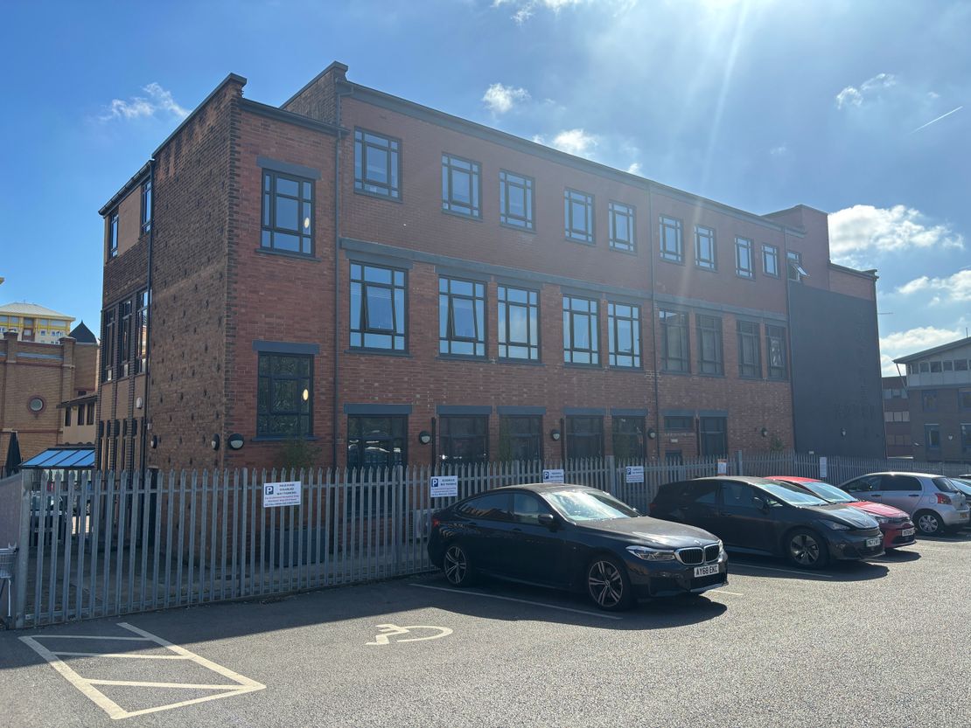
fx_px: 729
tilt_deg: +5.8
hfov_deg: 67.3
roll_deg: +0.8
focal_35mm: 26
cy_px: 364
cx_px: 486
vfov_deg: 53.1
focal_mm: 5.96
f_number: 1.6
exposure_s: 1/2513
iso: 50
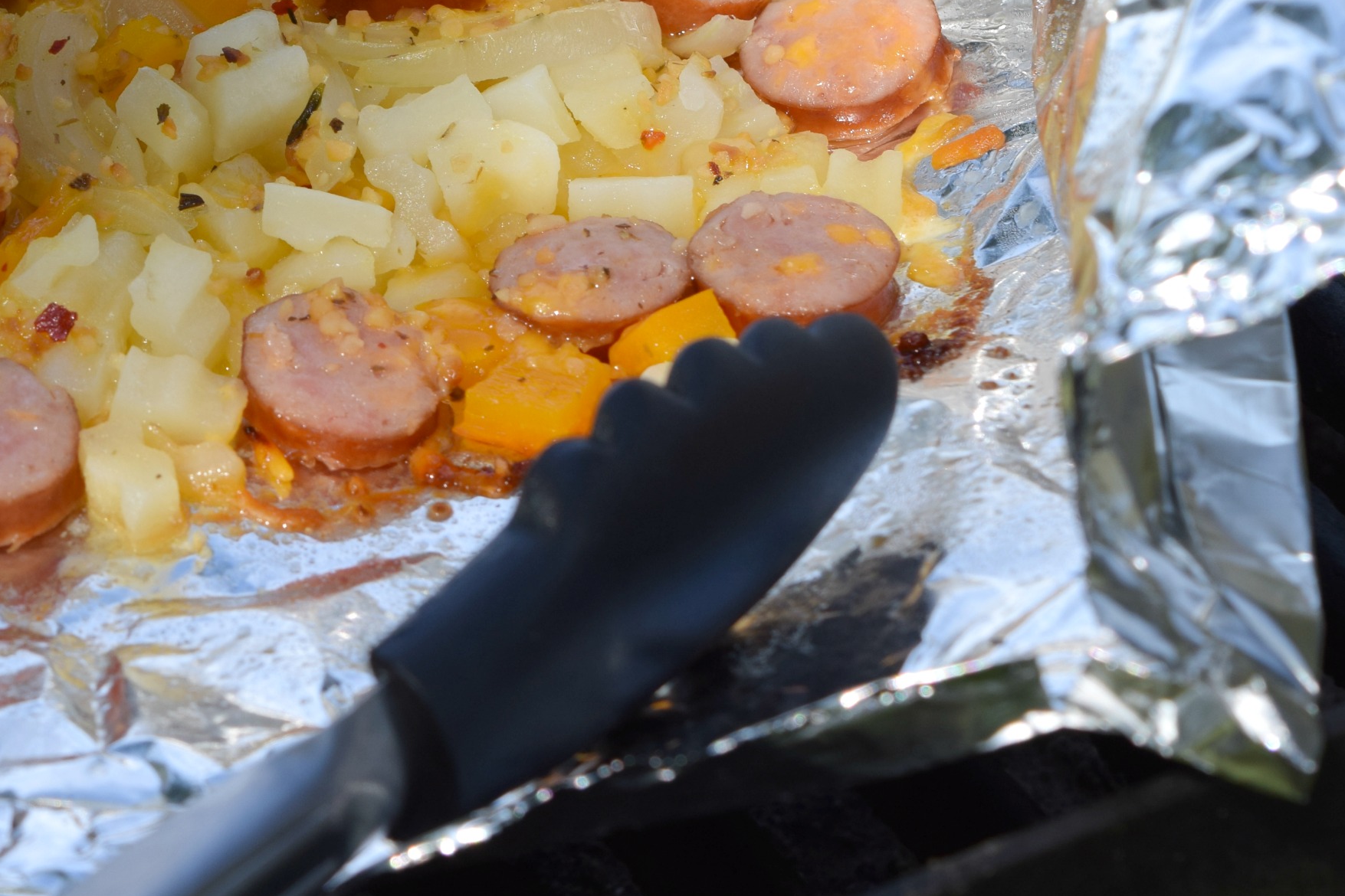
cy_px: 98
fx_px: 5826
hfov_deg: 13.1
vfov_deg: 8.8
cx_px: 143
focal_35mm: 156
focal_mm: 55
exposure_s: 1/320
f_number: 9
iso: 200
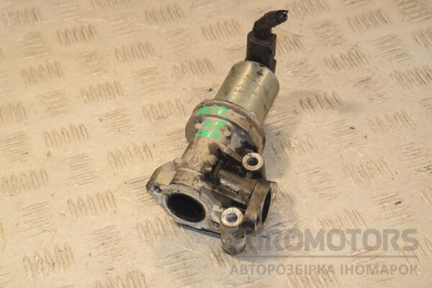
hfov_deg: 26.0
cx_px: 216
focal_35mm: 78
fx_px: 936
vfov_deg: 17.5
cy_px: 144
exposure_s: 1/200
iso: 800
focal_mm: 52
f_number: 8
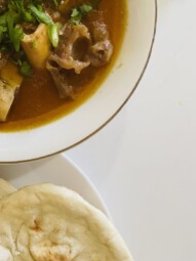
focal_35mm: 98
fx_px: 740
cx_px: 29
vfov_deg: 19.7
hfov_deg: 15.0
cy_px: 29
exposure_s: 1/40
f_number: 2
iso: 125
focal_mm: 6
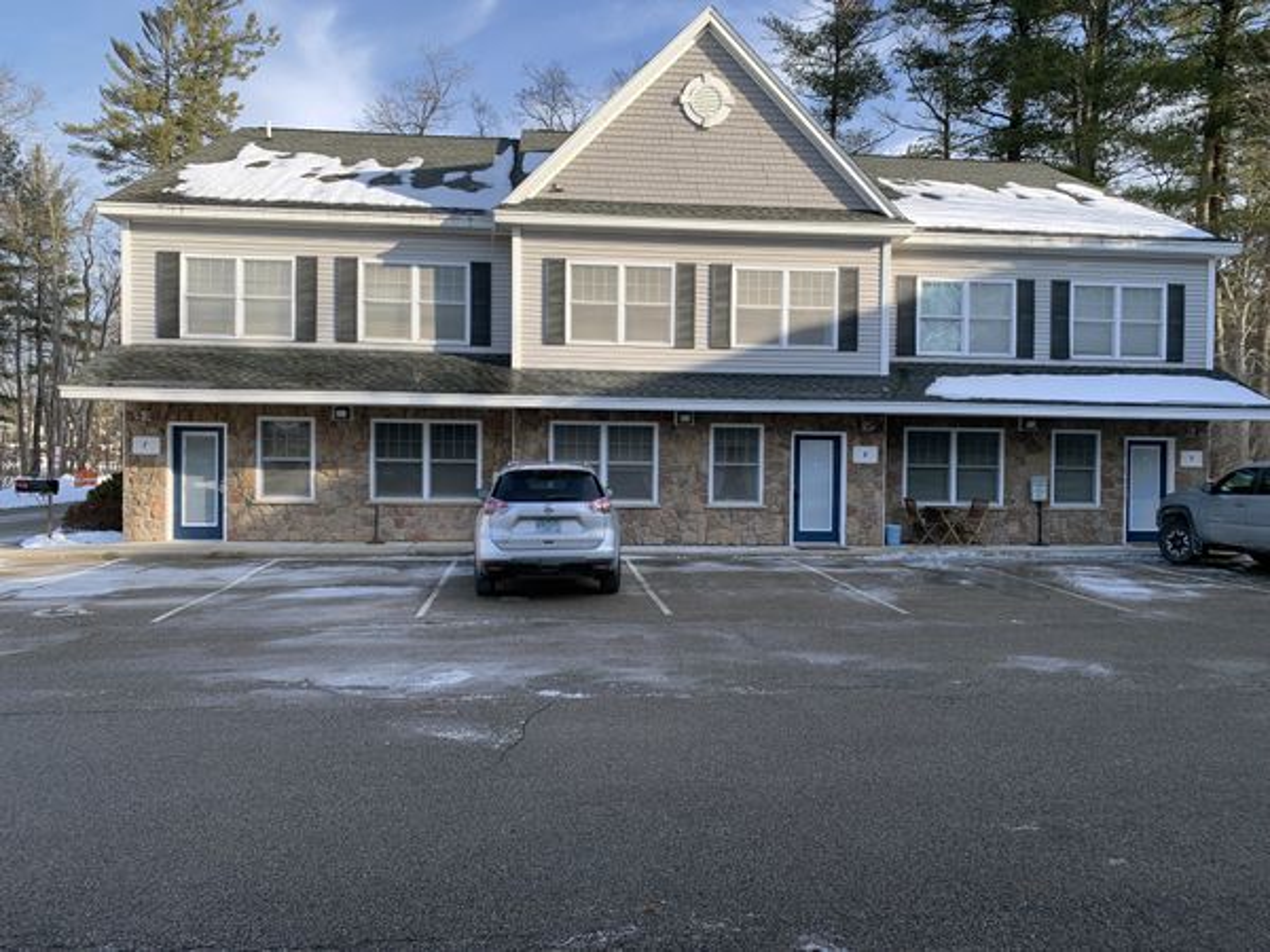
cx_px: 635
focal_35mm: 26
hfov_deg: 67.3
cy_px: 476
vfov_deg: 53.1
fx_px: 954
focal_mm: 4.25
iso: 25
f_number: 1.8
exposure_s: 1/864
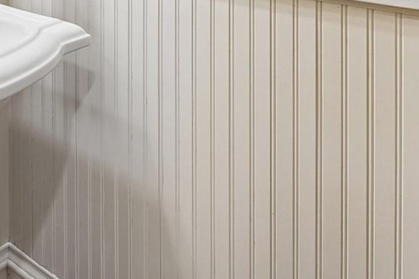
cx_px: 196
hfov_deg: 46.1
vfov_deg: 25.8
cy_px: -108
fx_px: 492
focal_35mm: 42
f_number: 8
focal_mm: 15.1
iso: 400
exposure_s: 1/15
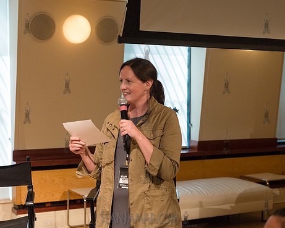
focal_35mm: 65
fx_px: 548
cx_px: 147
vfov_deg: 23.5
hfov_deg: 29.1
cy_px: 113
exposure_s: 1/320
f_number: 4
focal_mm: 55
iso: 2500
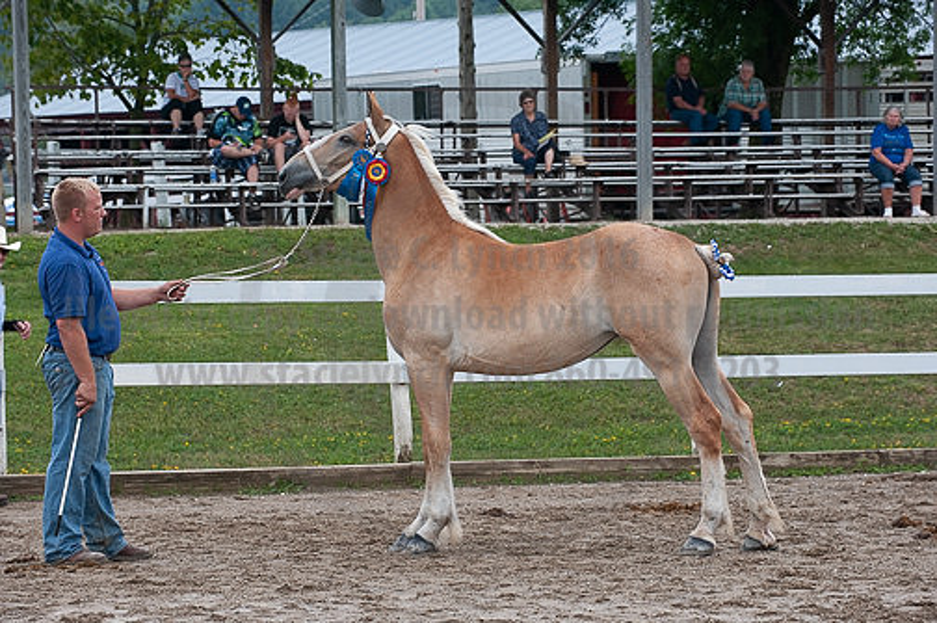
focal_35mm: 140
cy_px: 312
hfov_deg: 14.7
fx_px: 3640
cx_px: 468
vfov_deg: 9.8
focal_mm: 140
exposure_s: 1/1250
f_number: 5.6
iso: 1600
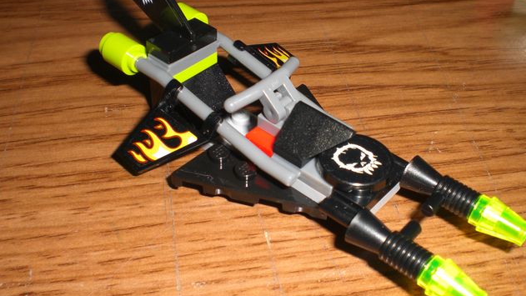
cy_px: 171
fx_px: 586
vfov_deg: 28.3
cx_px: 266
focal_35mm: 42
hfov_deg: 48.4
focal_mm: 6.3
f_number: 4.4
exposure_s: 1/60
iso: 50
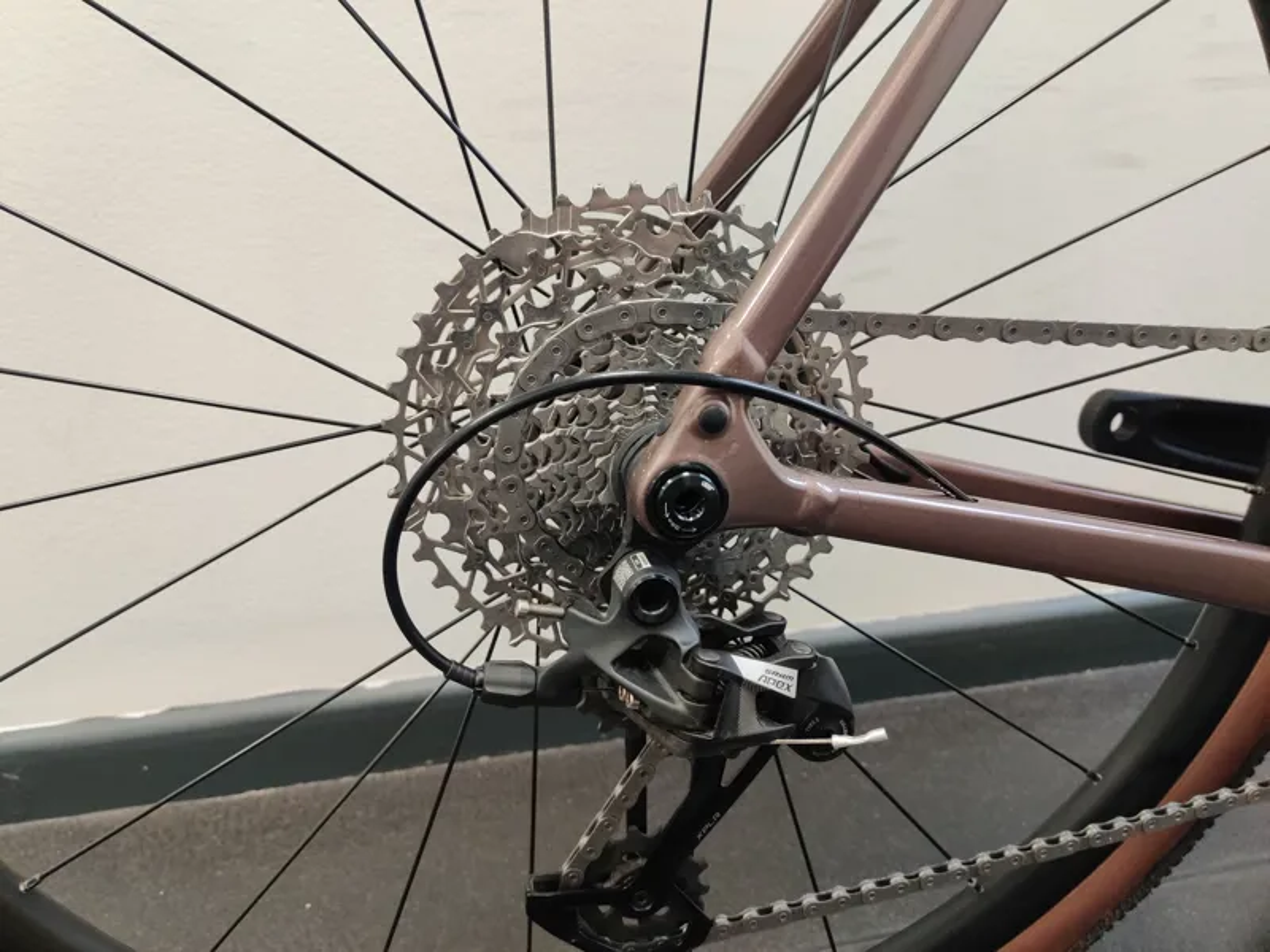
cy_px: 476
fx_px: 991
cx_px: 635
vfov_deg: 51.4
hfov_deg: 65.3
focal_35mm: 27
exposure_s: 1/50
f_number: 1.65
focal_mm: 4.75
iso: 1000
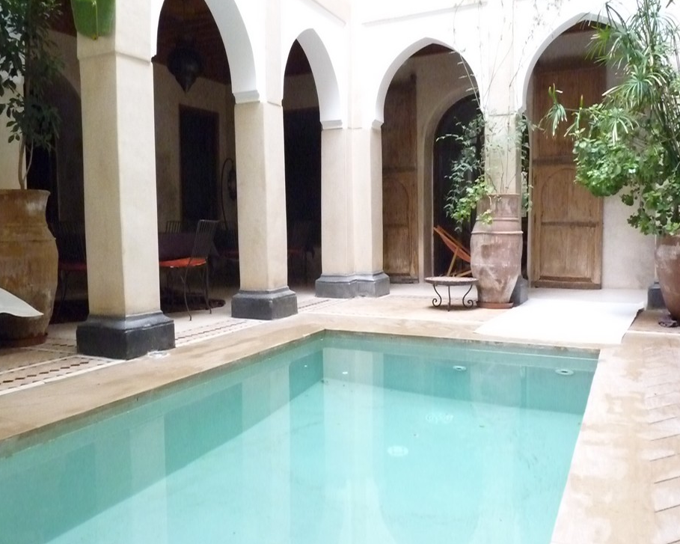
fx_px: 584
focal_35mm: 29
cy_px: 264
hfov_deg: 60.4
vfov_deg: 50.0
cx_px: 346
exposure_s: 1/100
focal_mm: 4.8
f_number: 4
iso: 1600
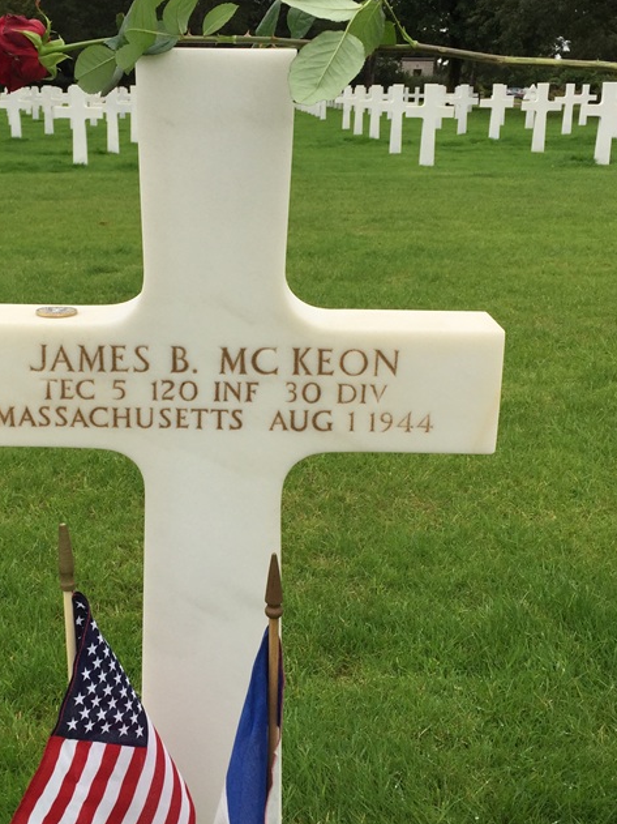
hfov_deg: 32.1
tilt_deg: -16.2
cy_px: 402
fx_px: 1070
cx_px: 240
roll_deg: -0.8
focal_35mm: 45
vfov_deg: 42.1
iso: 32
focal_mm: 4.15
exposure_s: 1/807
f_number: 2.2
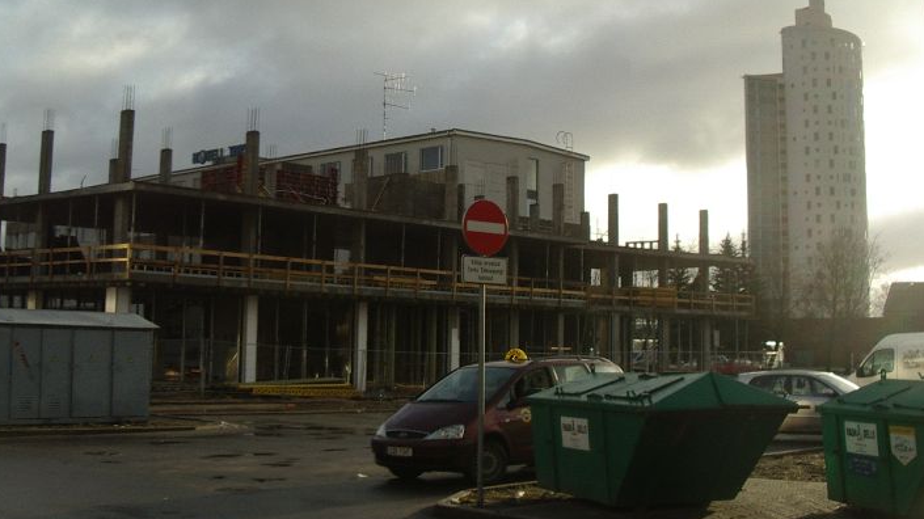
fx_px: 1151
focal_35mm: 47
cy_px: 168
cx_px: 426
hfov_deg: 43.7
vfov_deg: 25.3
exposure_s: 1/320
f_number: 4.8
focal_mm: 5.8
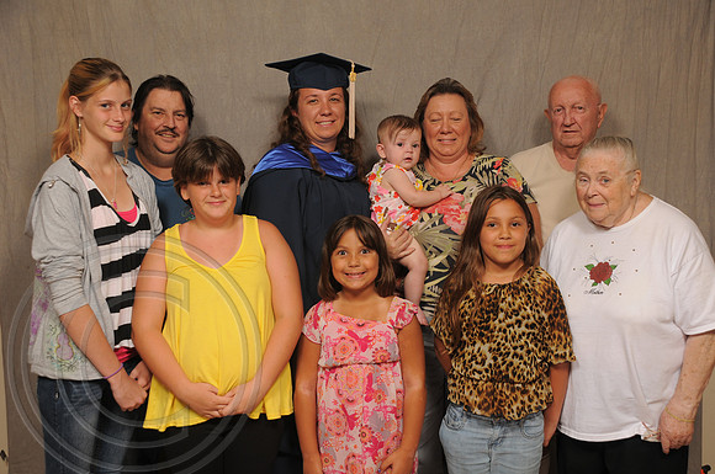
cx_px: 358
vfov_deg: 28.9
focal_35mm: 46
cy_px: 237
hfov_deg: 42.4
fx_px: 922
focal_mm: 31
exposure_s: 1/60
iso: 200
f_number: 5.6
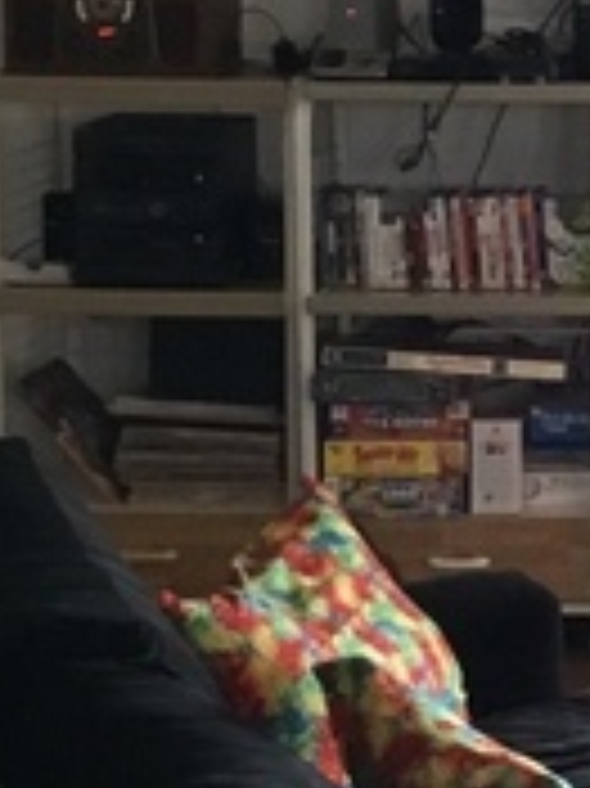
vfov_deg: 16.6
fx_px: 2685
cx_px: 950
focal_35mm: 118
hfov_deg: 11.8
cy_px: 232
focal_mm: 3.3
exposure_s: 1/30
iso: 200
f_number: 2.4
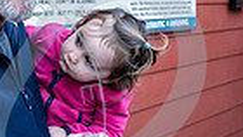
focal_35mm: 81
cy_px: -10
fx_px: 522
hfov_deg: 25.4
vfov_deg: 14.6
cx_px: 23
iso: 500
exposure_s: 1/250
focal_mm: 24
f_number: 2.8
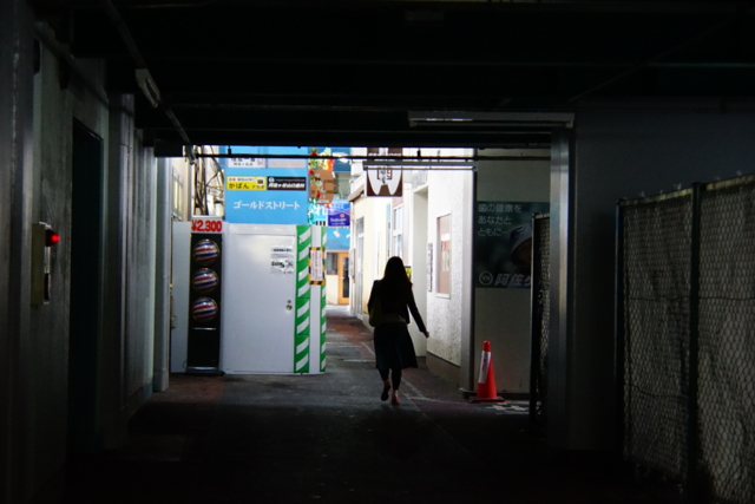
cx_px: 378
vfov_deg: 17.1
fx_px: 1678
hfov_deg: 25.4
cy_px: 252
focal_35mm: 80
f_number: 5.6
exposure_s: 1/80
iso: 6400
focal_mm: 80
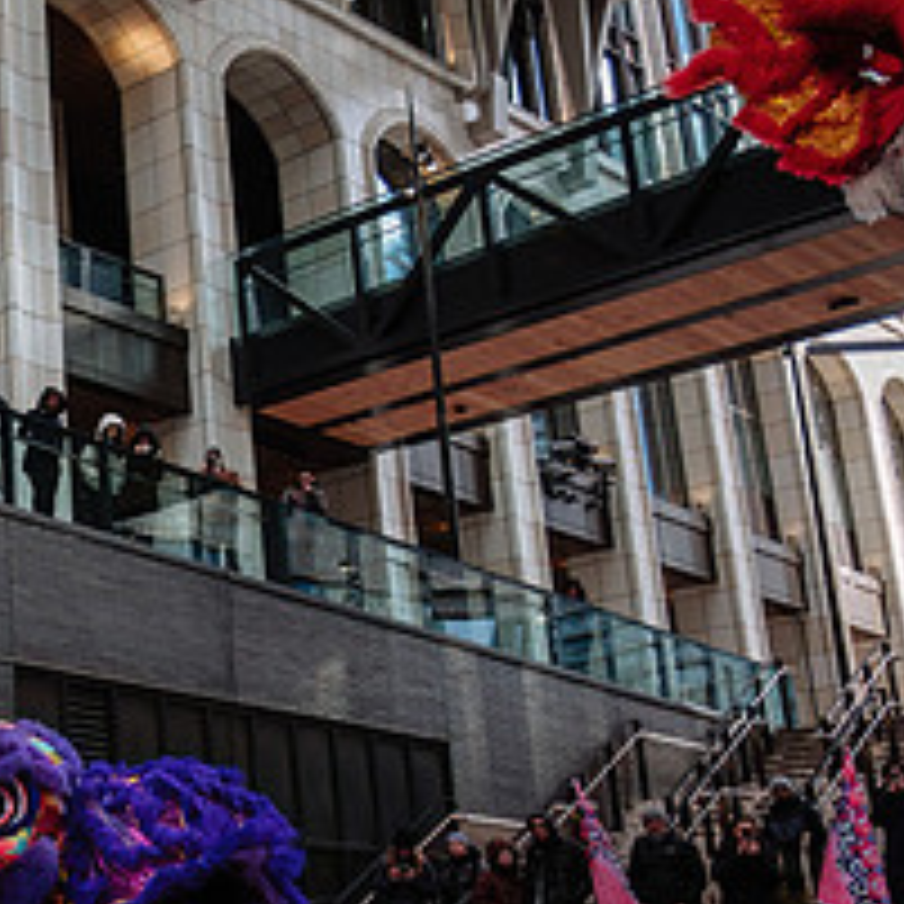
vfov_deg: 29.0
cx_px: -360
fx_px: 1743
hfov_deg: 24.3
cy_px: 560
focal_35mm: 59
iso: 160
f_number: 2.8
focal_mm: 16
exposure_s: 1/250
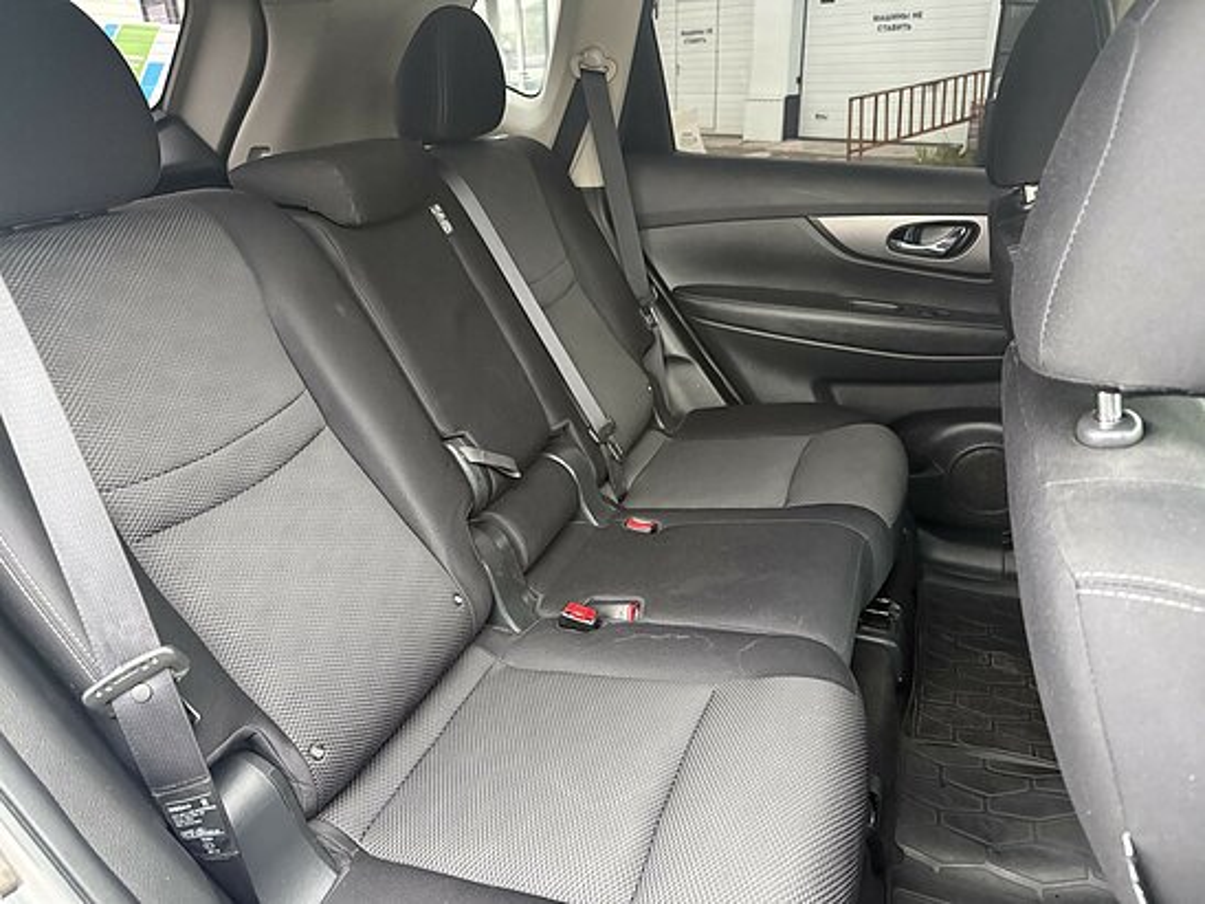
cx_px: 602
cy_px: 452
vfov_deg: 56.8
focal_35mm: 24
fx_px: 835
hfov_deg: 71.6
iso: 800
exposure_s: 1/45
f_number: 1.78
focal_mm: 6.76
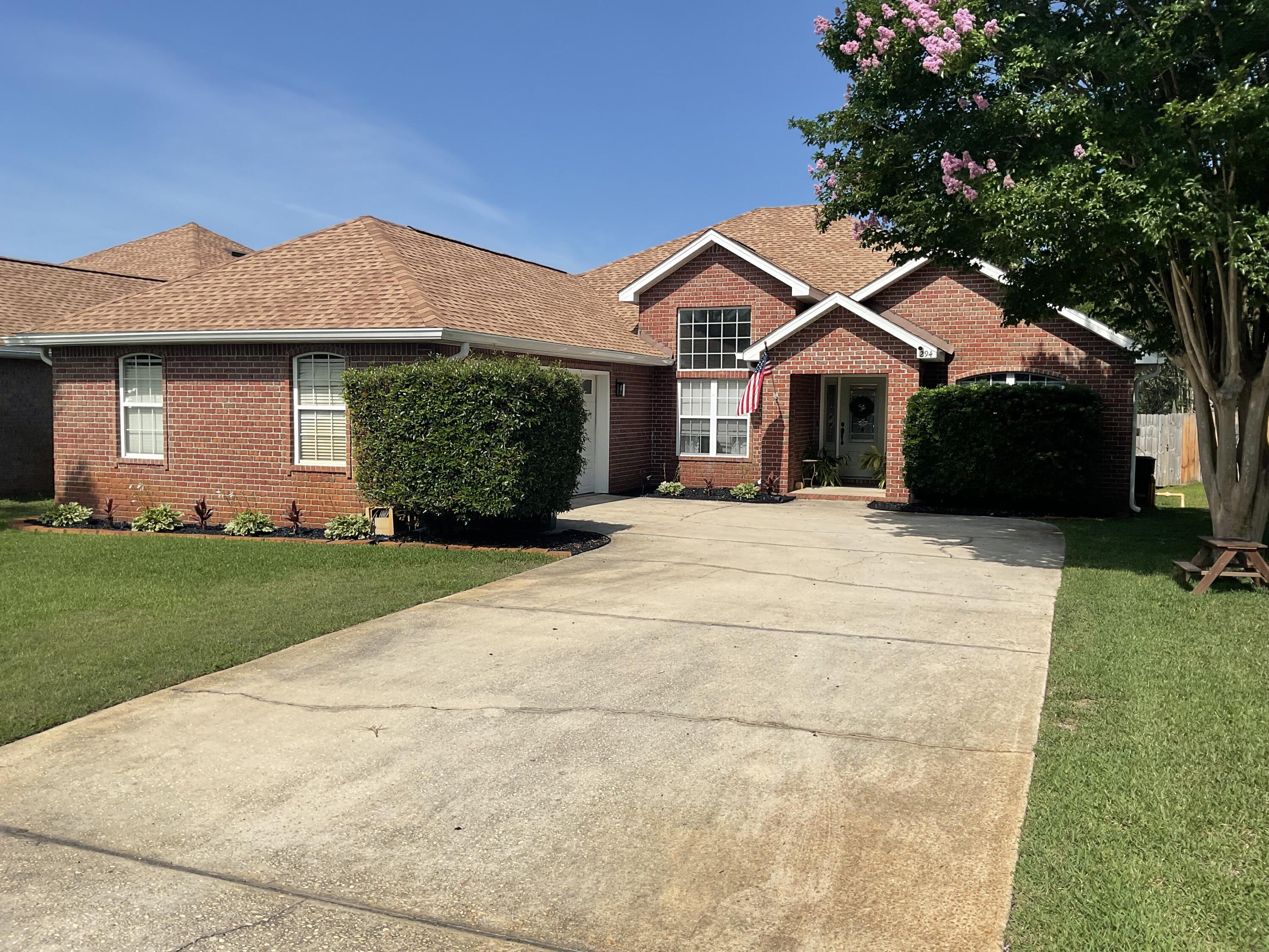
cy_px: 476
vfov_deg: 48.2
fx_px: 1063
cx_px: 634
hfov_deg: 61.7
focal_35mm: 29
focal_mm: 3
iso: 16
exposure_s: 1/3322
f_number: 1.8
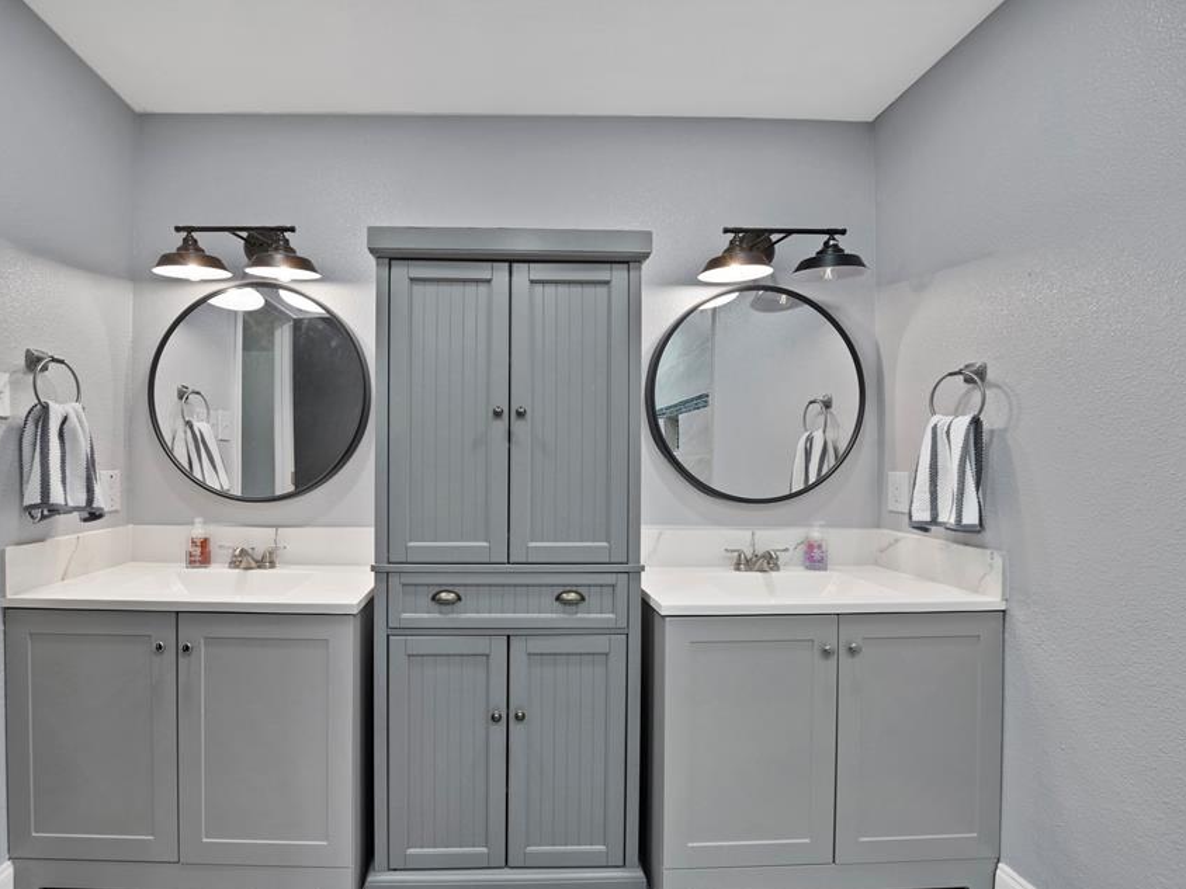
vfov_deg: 85.7
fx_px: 480
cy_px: 458
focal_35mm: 14
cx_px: 504
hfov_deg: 101.3
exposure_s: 1/6
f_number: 9
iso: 640
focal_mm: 12
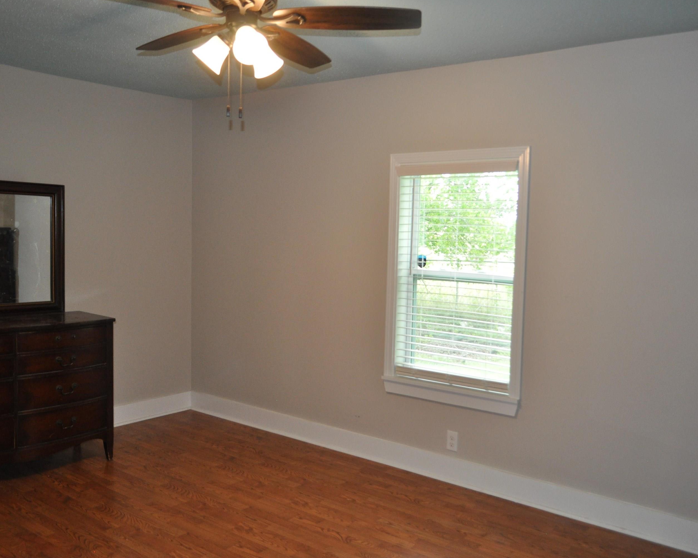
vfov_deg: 47.1
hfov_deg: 57.2
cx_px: 365
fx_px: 640
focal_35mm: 31
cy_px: 280
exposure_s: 1/125
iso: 800
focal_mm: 18
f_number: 3.5
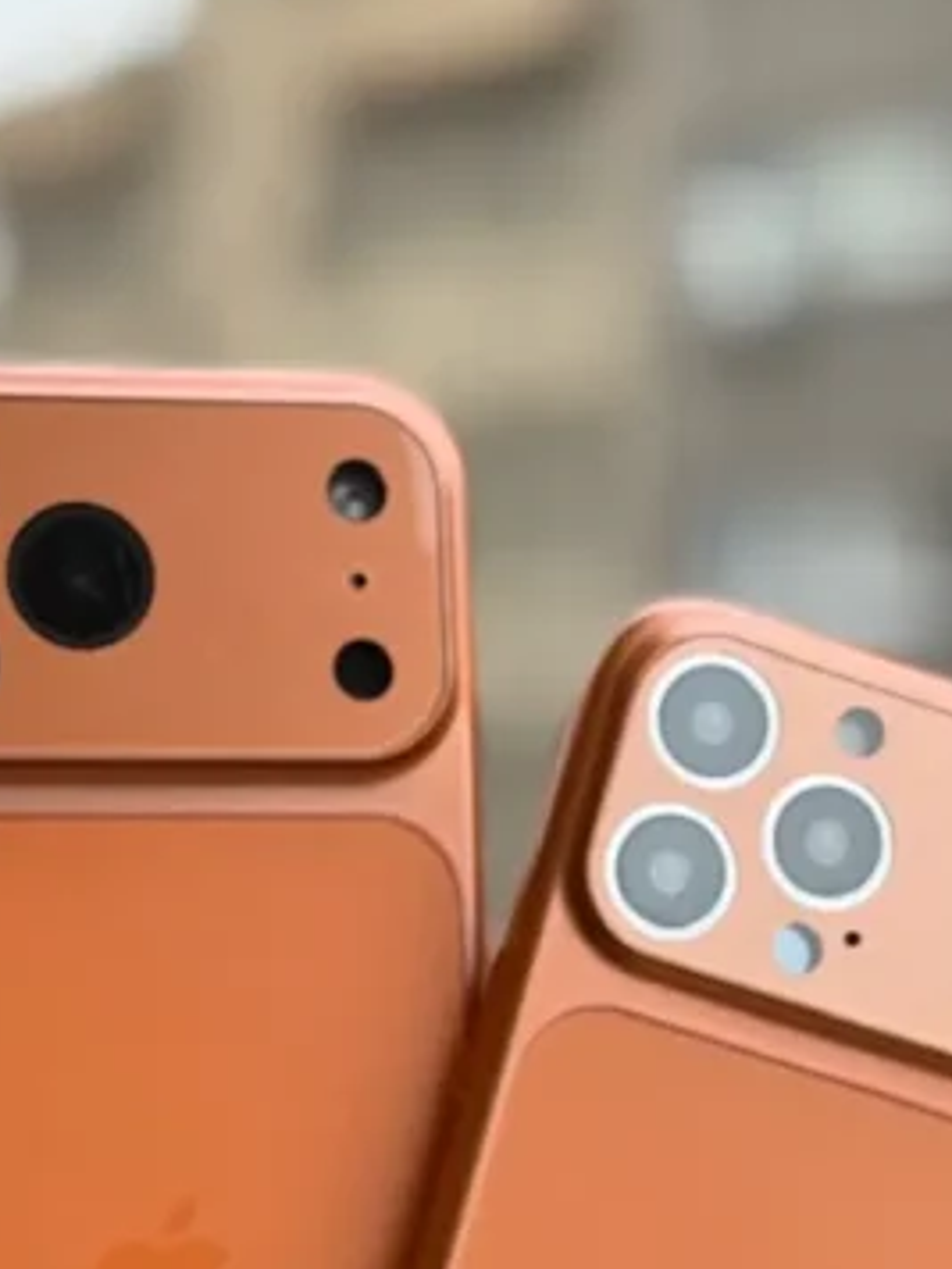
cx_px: 414
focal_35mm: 108
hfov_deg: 13.7
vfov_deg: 17.8
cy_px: 1273
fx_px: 3960
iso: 64
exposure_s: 1/233
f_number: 1.78
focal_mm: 6.76
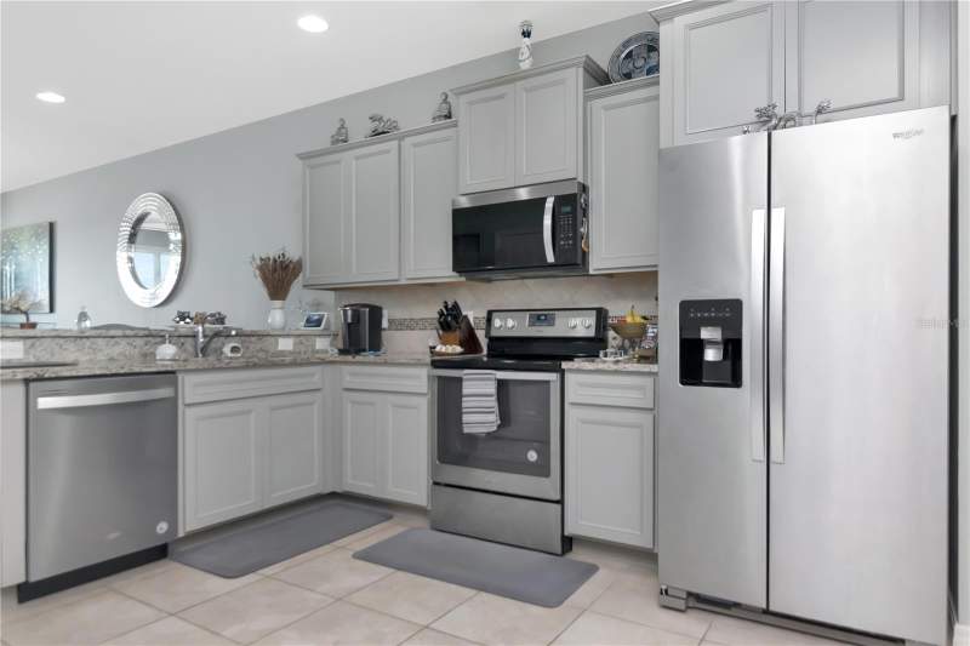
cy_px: 323
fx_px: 566
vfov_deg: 59.5
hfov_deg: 81.2
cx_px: 485
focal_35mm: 21
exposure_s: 1/100
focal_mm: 14
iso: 1000
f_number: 6.3
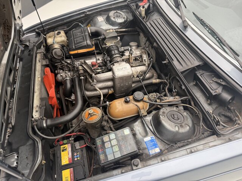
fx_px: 168
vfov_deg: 56.8
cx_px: 121
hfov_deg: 71.6
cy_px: 90
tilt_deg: -49.5
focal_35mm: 24
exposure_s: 1/60
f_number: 1.78
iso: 250
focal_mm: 6.76
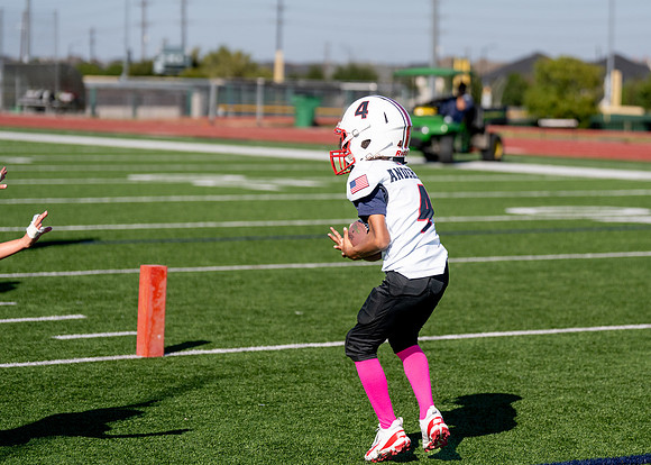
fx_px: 2059
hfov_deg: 17.9
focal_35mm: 111
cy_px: 194
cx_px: 399
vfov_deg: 12.9
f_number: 2.8
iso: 320
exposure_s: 1/6400
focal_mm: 88
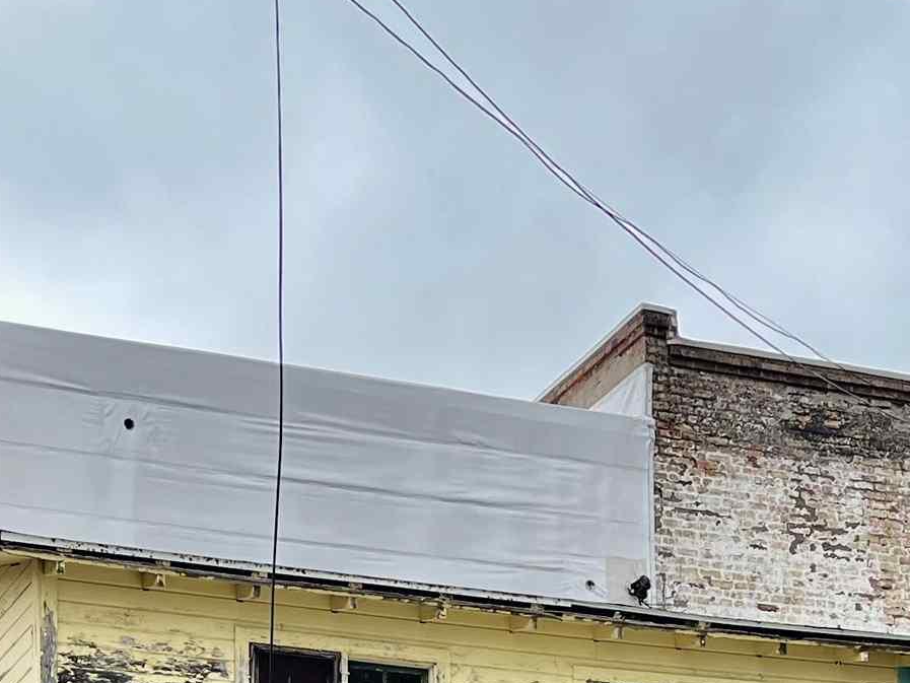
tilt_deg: +5.4
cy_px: 1094
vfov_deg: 15.1
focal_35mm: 89
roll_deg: +1.3
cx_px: 253
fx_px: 2340
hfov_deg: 21.9
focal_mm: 5.1
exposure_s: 1/1600
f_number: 1.6
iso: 50
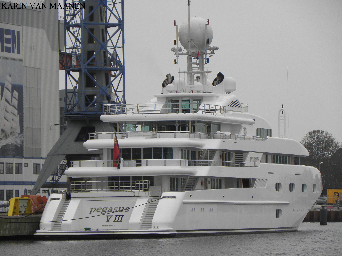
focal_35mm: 257
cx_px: 171
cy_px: 128
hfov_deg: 7.7
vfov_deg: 5.8
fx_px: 2539
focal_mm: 45.85
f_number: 4.5
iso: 64
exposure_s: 1/320
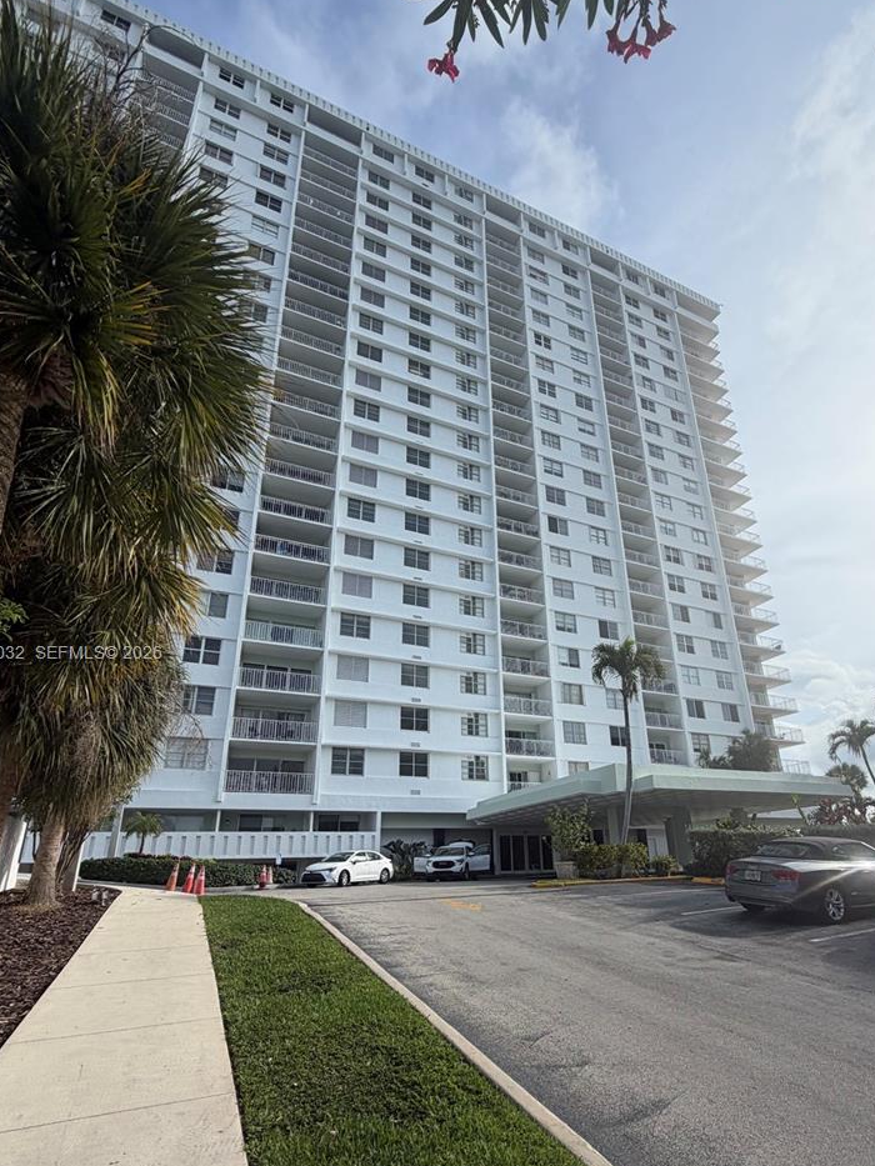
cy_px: 655
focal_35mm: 18
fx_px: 607
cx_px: 494
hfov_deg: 71.3
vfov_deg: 87.3
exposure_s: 1/985
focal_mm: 2.22
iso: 20
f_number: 2.2
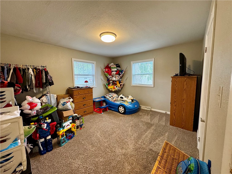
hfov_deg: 102.1
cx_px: 116
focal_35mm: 14
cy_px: 87
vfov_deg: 85.7
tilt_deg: -6.7
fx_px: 94
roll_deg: +1.1
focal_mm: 2.22
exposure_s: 1/60
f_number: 2.2
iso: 200
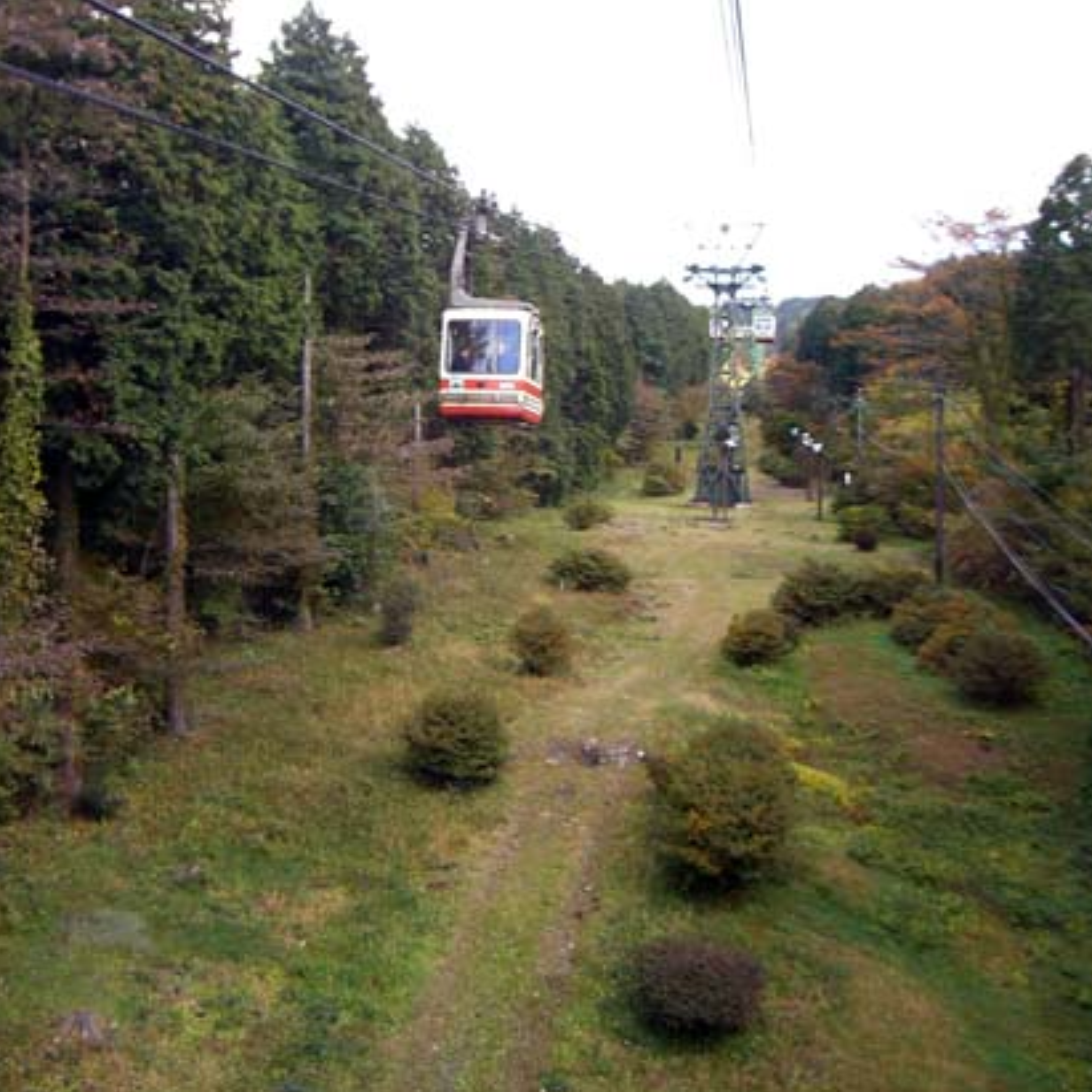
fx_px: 1606
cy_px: 546
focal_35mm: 45
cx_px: 420
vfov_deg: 37.6
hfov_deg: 37.4
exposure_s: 1/80
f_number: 4.3
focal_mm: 6.2
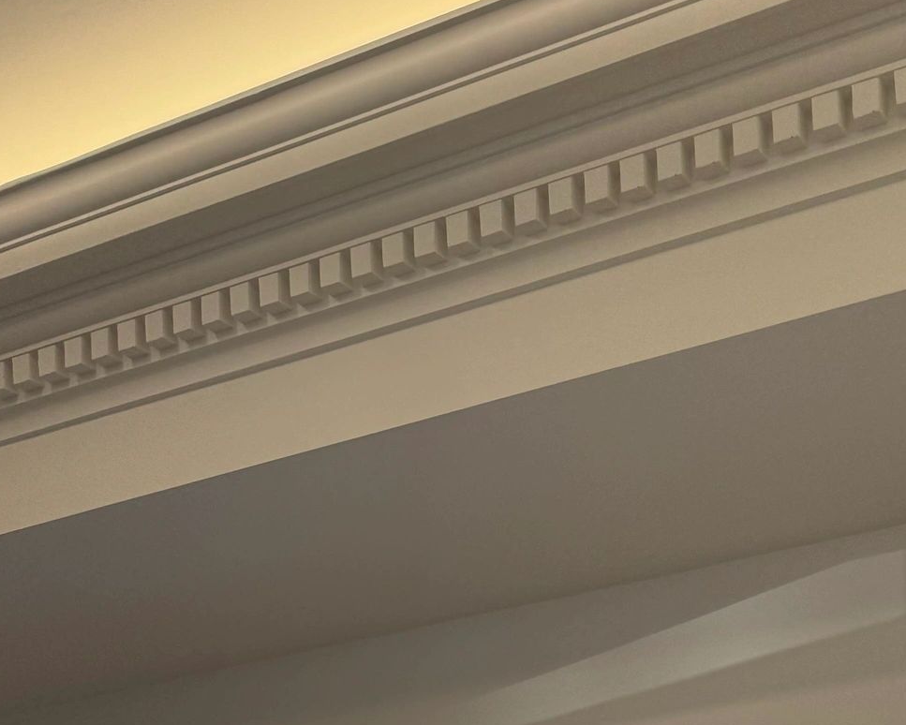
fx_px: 1663
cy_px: 1089
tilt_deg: +11.3
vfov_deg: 20.9
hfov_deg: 28.9
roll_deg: -1.2
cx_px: 862
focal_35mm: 62
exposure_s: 1/412
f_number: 1.78
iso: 80
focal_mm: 6.76
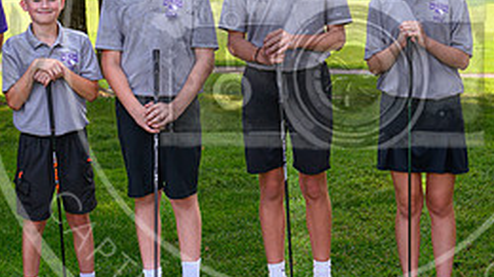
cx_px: 315
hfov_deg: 20.0
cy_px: 46
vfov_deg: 11.3
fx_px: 1401
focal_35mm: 107
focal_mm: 45
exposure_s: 1/1250
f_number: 3.2
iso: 400
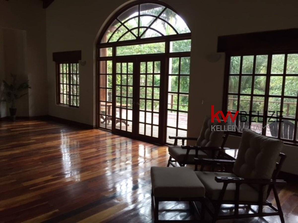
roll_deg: -0.8
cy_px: 112
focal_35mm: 29
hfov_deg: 61.7
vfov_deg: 48.2
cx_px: 149
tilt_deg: -7.6
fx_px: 250
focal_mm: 4.15
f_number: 2.2
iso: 40
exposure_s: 1/30
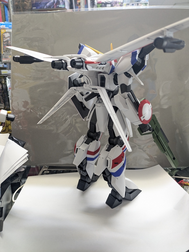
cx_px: 94
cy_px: 126
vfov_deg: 69.4
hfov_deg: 54.9
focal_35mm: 25
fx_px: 182
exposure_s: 1/40
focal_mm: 5.43
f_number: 1.89
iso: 249
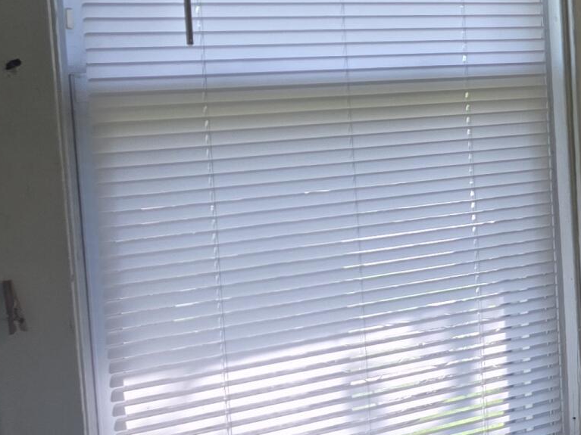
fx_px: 1510
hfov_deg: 17.0
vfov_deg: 16.4
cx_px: 1114
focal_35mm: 90
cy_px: 179
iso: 40
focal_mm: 6.3
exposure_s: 1/180
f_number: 1.7
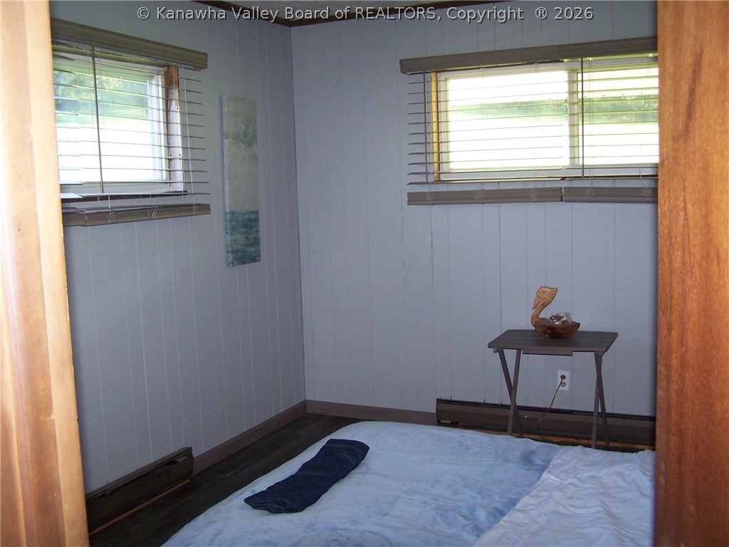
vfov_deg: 37.7
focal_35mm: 38
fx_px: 800
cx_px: 364
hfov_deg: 49.0
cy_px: 274
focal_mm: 6.3
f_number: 2.8
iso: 140
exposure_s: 1/60
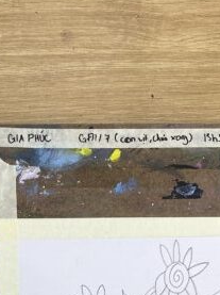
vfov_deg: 19.0
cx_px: 17
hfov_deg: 15.5
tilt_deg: -83.6
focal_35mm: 94
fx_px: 798
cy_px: 408
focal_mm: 4.25
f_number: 1.8
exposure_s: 1/104
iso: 32
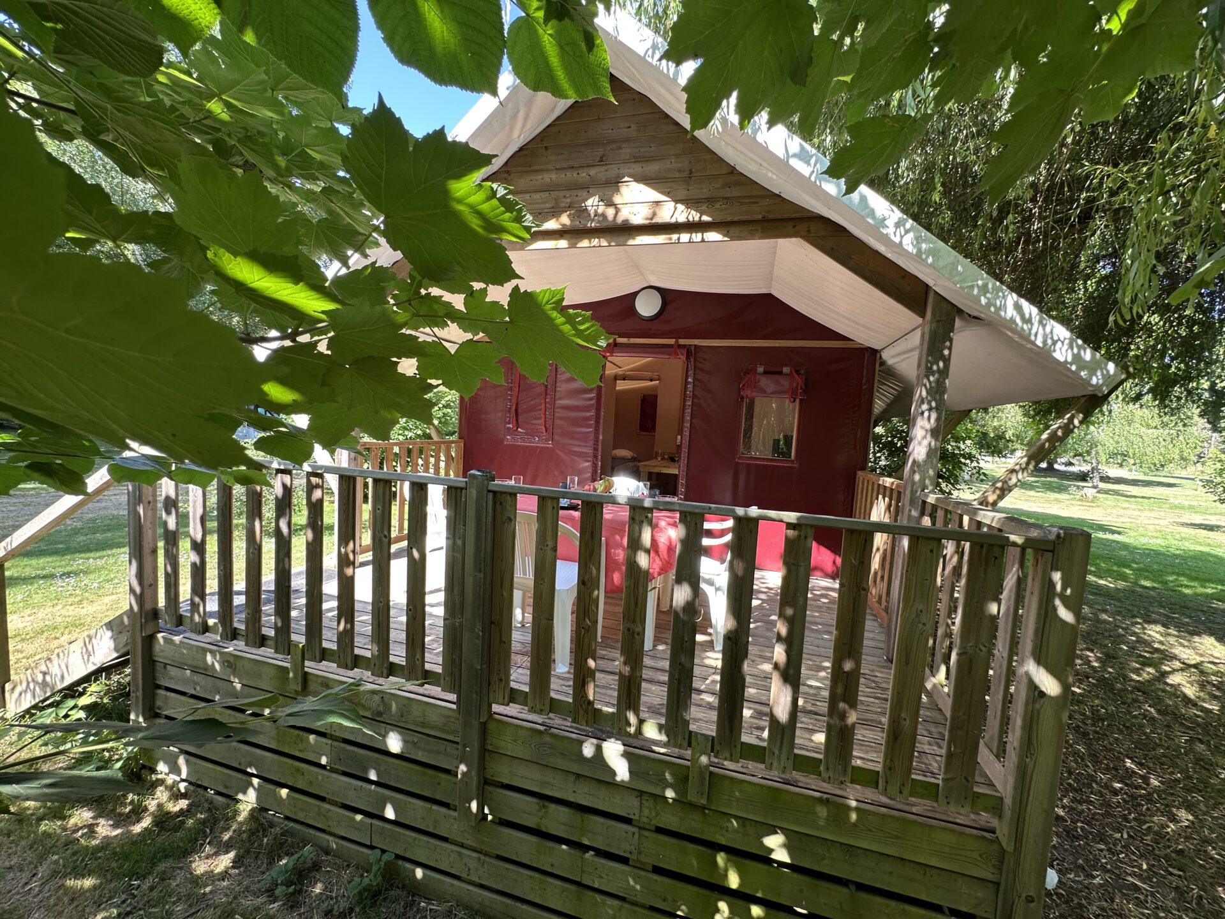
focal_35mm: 14
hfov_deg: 102.1
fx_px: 495
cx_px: 612
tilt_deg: -3.7
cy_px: 460
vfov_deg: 85.7
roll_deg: -3.1
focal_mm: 2.22
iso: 50
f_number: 2.2
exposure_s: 1/99
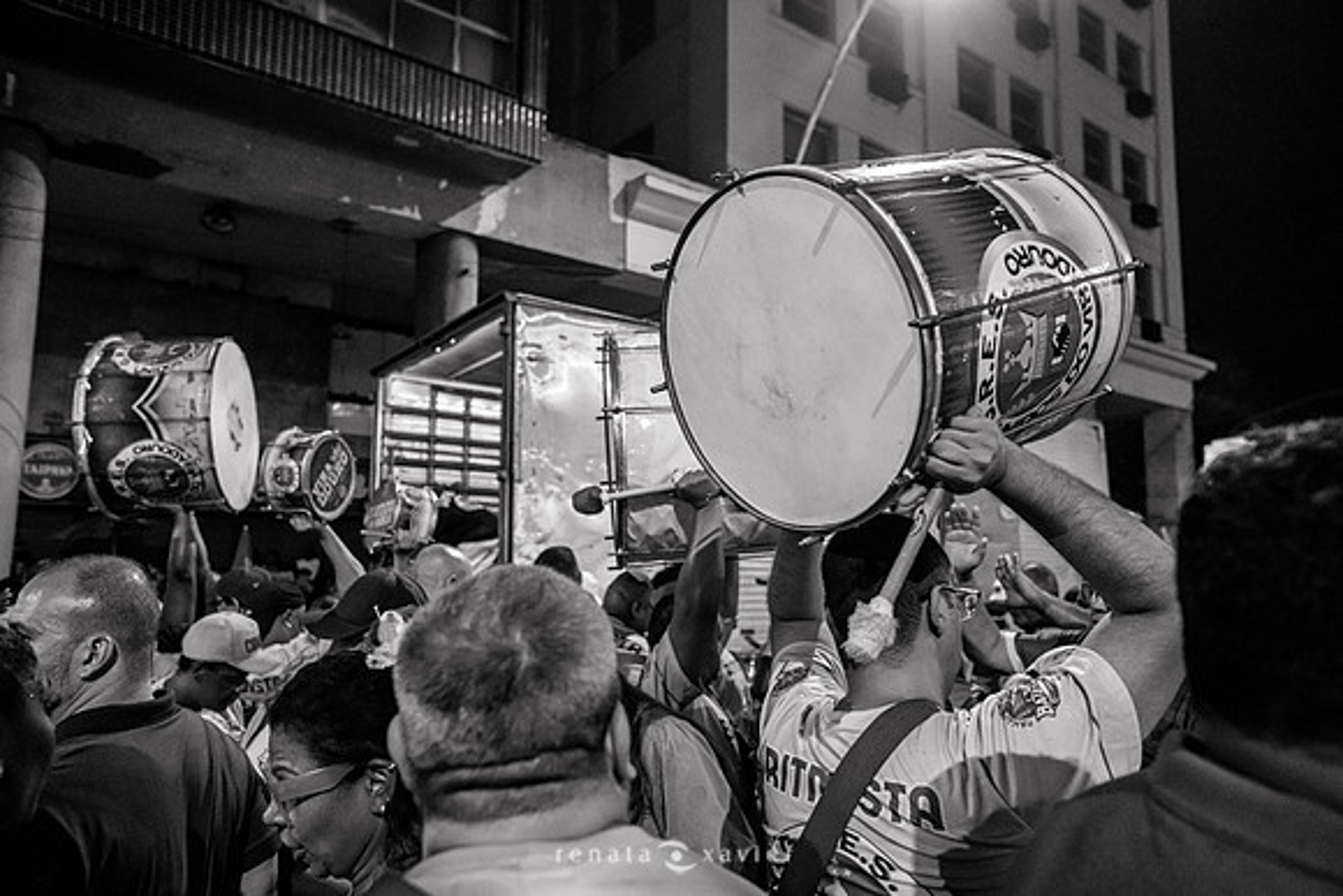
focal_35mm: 24
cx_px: 672
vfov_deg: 53.2
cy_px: 448
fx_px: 896
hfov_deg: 73.7
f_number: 2.8
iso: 5000
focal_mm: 24
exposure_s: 1/200
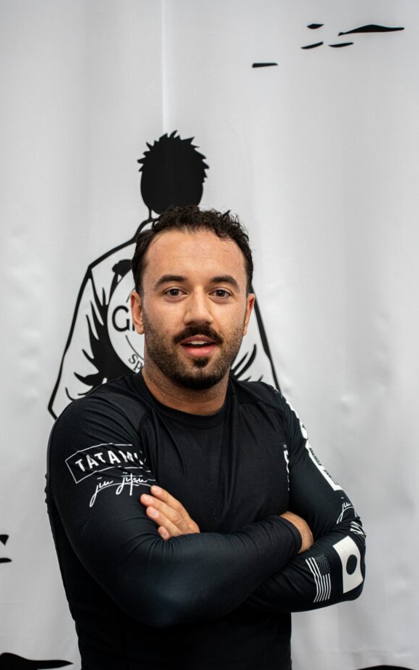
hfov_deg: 19.1
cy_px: 368
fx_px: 1242
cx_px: 189
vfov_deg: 30.2
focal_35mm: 68
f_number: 2.8
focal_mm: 60
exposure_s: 1/60
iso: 1000
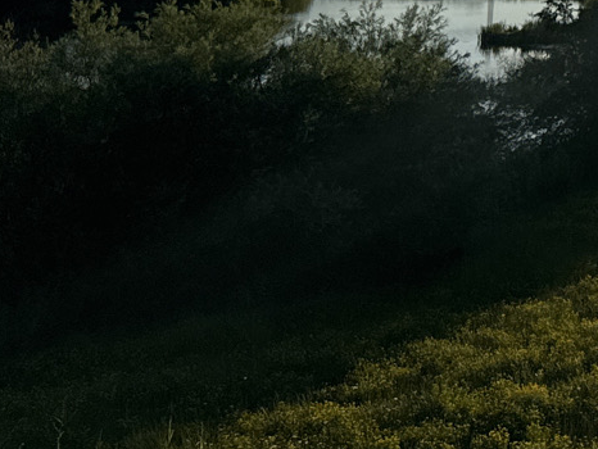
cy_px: -360
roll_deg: -0.3
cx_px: 1101
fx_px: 1780
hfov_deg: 16.0
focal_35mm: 103
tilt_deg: +7.3
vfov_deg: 13.0
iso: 80
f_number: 1.78
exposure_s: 1/10417
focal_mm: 6.76
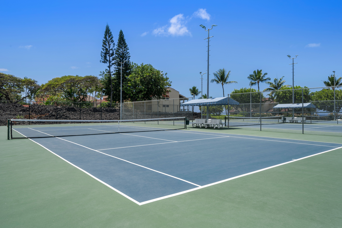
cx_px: 171
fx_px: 228
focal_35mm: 24
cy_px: 114
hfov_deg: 73.7
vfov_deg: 53.1
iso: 100
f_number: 11
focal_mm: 24
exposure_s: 1/100
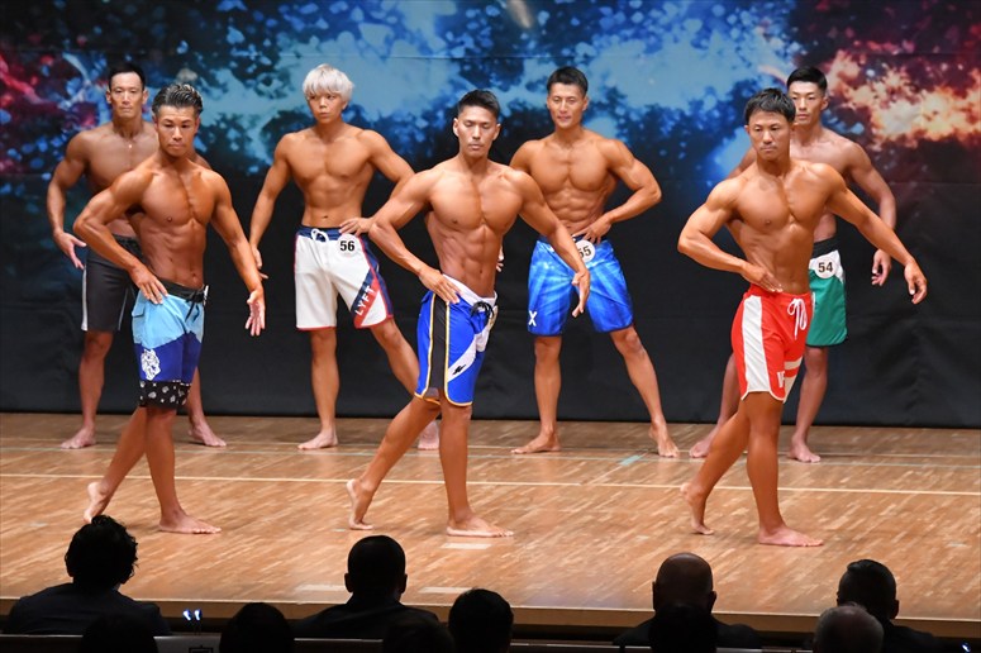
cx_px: 490
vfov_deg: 6.3
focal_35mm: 217
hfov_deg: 9.5
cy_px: 326
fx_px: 5910
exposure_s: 1/400
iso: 8000
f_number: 5.6
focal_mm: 145
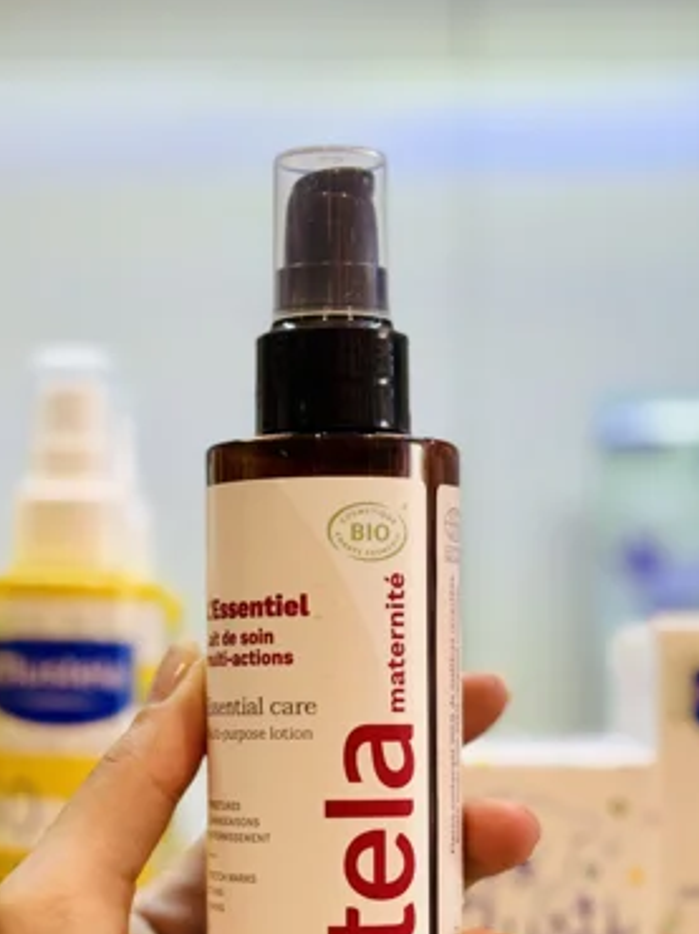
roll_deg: +0.3
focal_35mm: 90
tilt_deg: -0.6
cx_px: 343
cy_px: 742
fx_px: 2426
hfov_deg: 16.4
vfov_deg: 21.5
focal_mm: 5.96
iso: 40
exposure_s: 1/100
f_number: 1.6
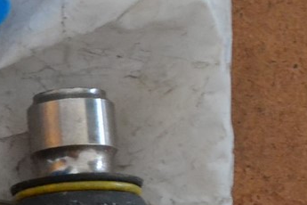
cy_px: 115
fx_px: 2200
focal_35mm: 258
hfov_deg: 7.8
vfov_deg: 5.3
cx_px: -152
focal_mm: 44
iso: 3200
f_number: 5.3
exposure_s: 1/40
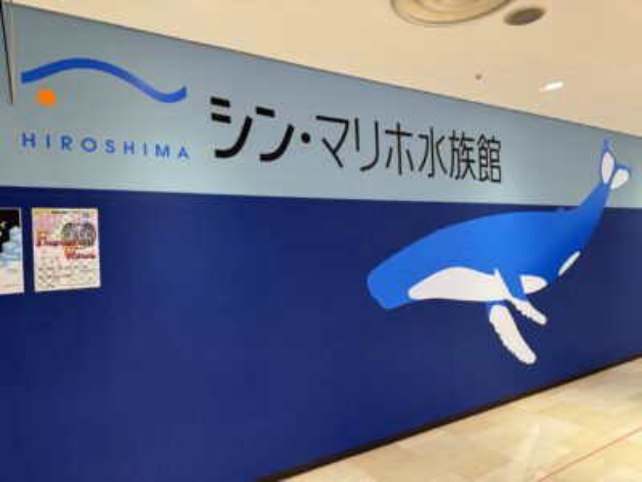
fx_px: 445
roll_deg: +2.8
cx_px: 321
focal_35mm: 24
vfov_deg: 56.8
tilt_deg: +2.0
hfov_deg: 71.6
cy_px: 241
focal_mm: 6.76
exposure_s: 1/120
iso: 125
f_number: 1.78
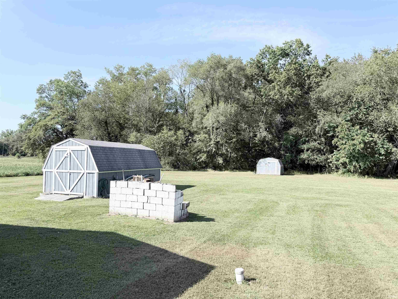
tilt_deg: +3.4
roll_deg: -0.1
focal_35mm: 24
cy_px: 150
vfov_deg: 56.8
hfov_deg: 71.6
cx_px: 199
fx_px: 276
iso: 80
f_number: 1.78
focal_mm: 6.76
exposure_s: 1/2703
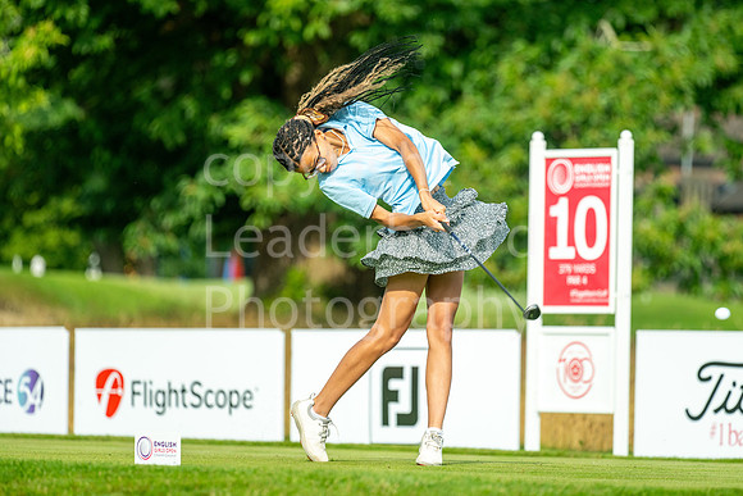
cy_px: 248
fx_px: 6193
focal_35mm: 300
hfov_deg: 6.9
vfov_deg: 4.6
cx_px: 372
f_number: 5
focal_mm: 300
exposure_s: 1/2500
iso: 500
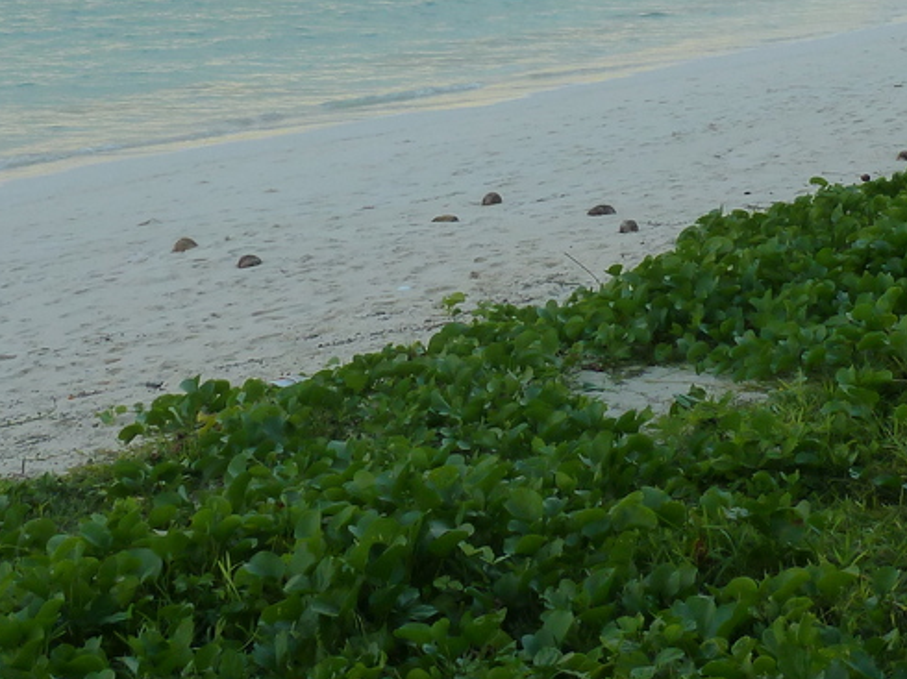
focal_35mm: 98
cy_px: -22
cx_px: 420
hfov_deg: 20.0
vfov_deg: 14.8
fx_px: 2567
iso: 125
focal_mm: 6.5
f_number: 4
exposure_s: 1/100
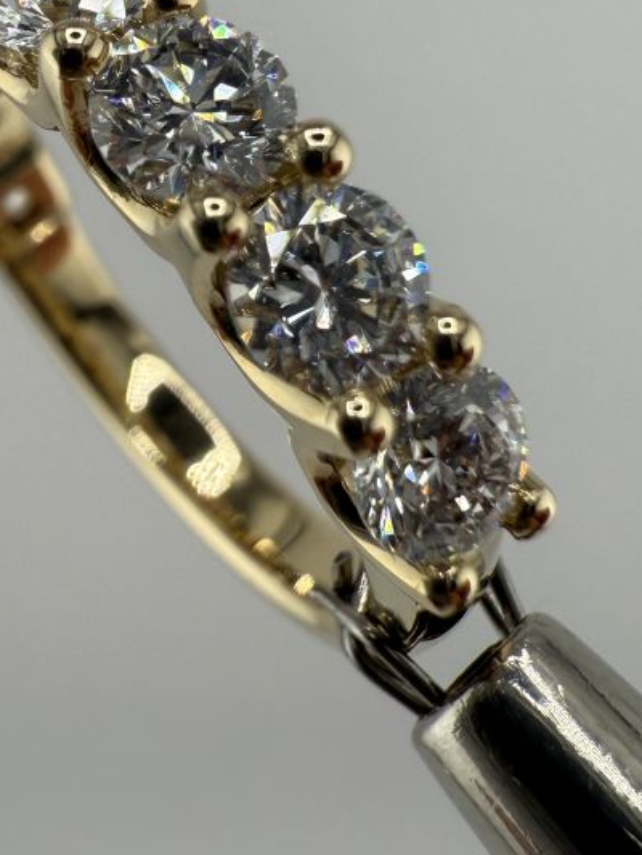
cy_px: 148
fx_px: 1335
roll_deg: -1.8
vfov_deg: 34.2
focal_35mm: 54
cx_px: 215
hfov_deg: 26.9
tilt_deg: -21.2
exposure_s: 1/894
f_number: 2.2
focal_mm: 2.22
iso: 20
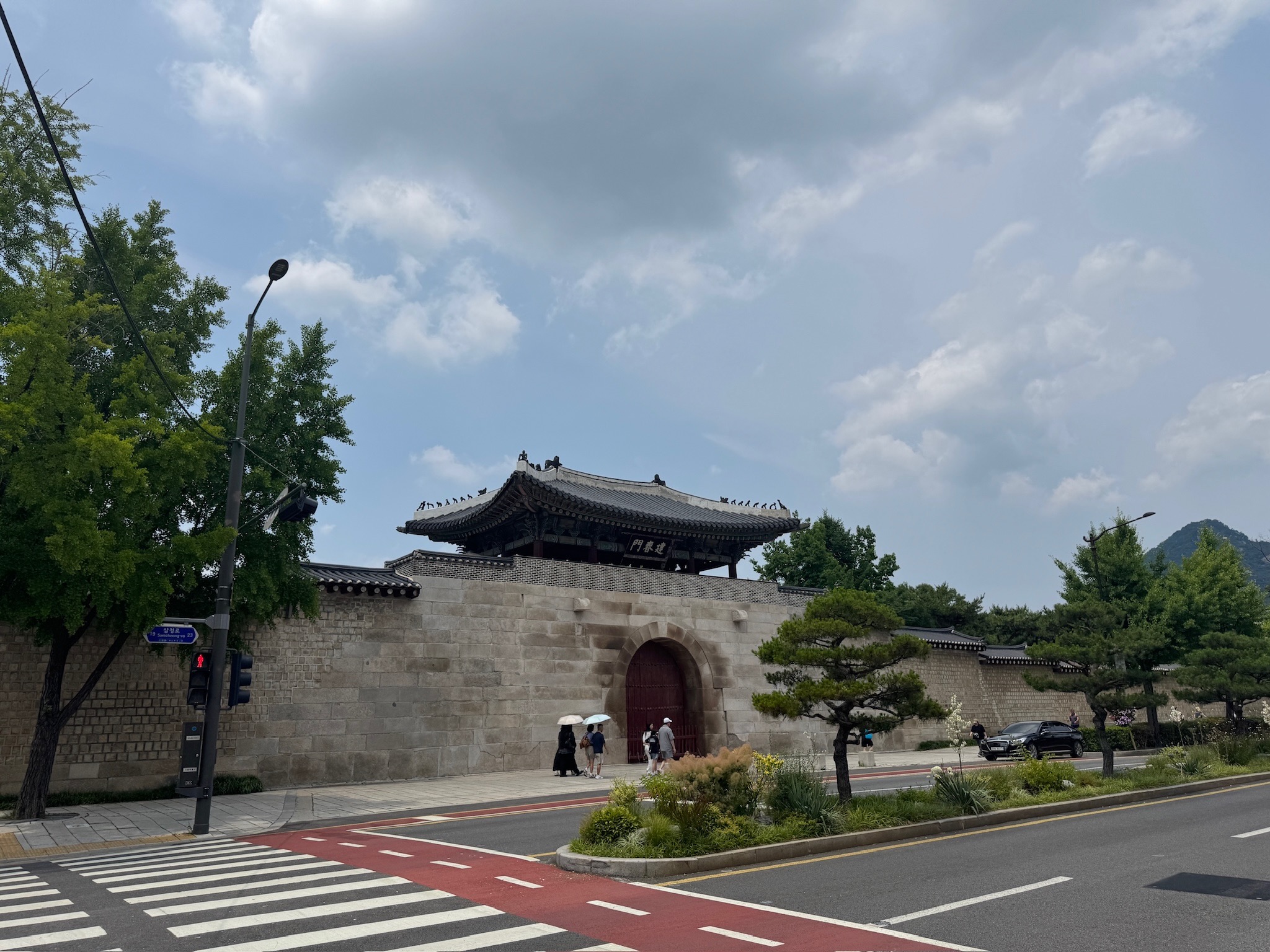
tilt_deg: +16.1
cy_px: 476
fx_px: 881
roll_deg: +2.0
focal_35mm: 24
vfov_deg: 56.8
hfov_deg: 71.6
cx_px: 635
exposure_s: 1/10417
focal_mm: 6.76
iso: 80
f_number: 1.78
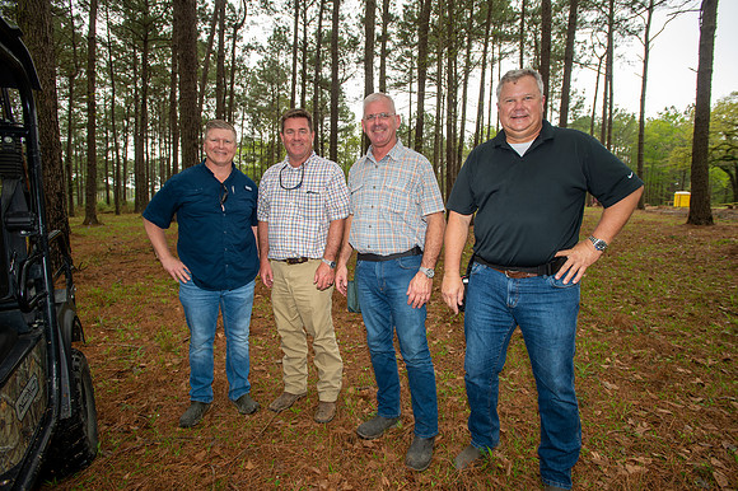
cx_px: 369
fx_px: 389
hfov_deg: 86.9
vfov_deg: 64.5
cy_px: 246
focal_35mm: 19
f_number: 5
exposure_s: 1/125
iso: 125
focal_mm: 19
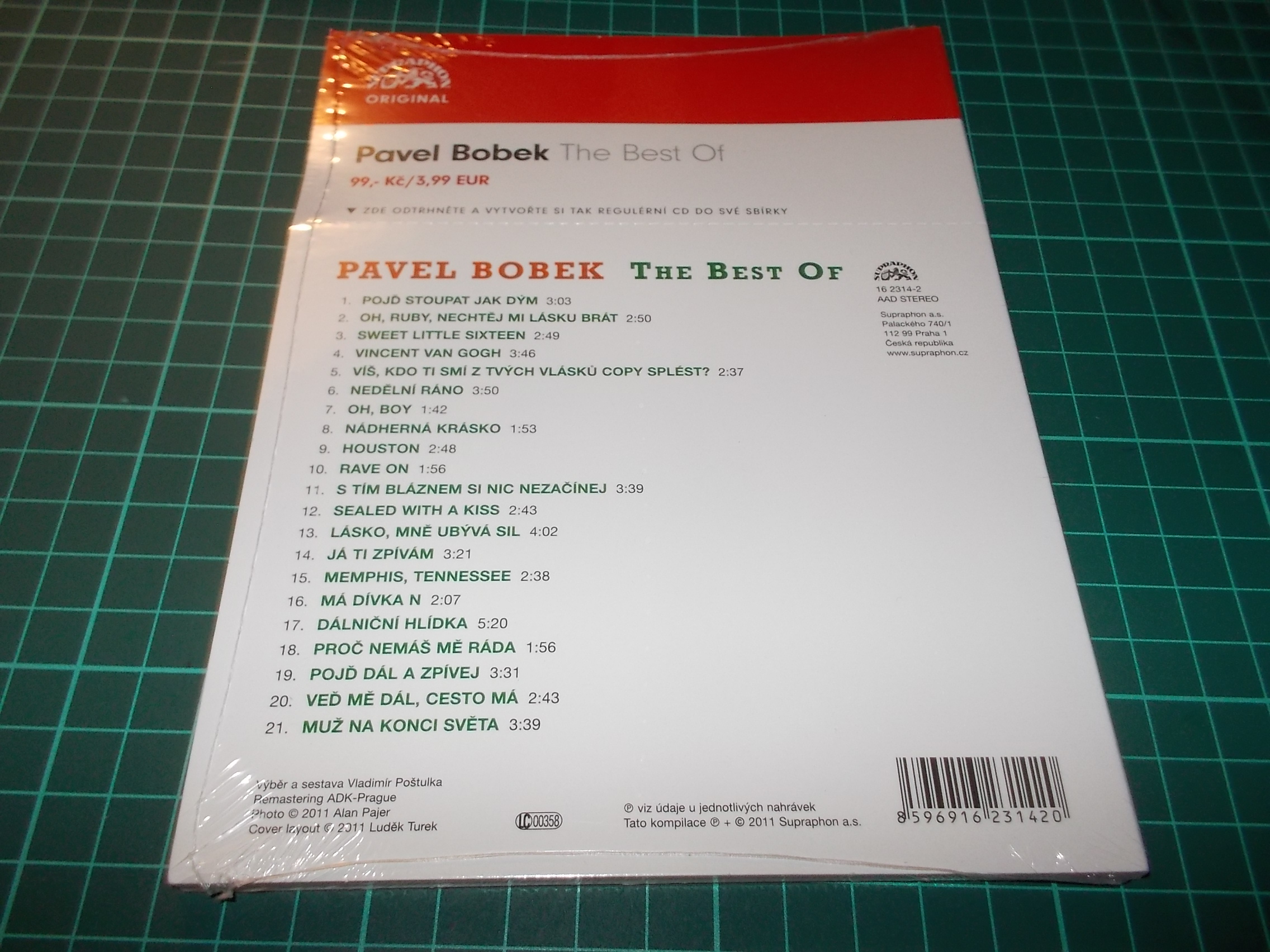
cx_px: 635
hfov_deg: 61.7
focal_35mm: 29
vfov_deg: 48.2
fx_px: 1064
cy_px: 476
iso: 200
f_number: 3.3
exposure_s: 1/30
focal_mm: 4.1
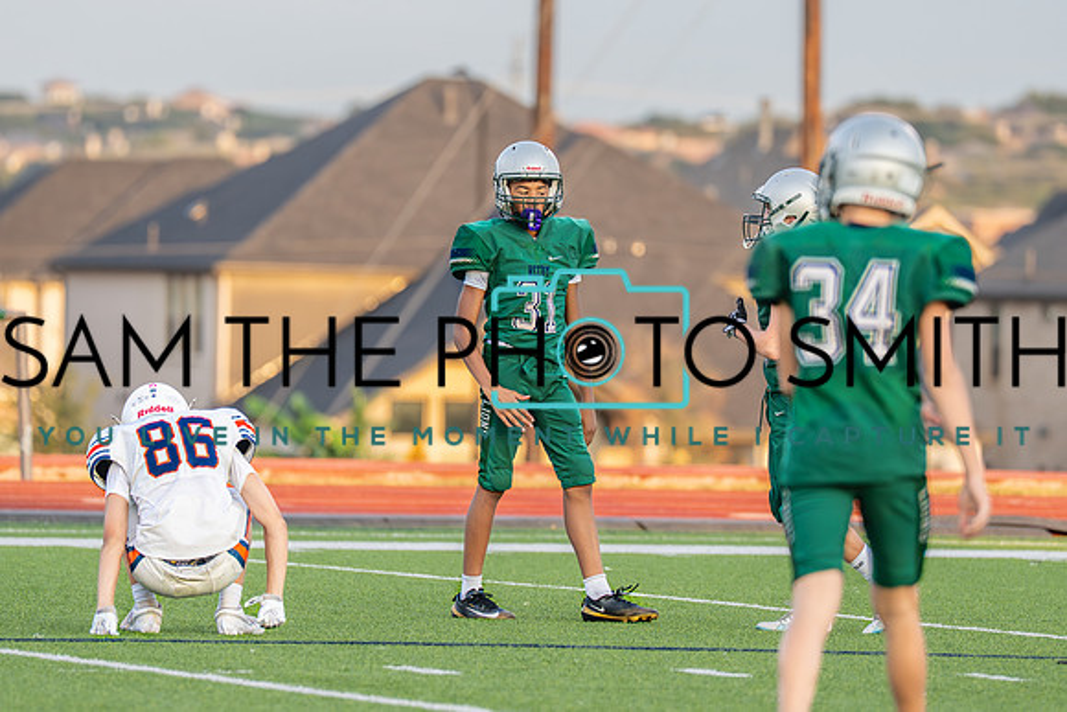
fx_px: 12042
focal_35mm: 406
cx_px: 508
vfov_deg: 3.4
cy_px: 316
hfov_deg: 5.1
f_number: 2.8
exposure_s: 1/1600
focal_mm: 200
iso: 640
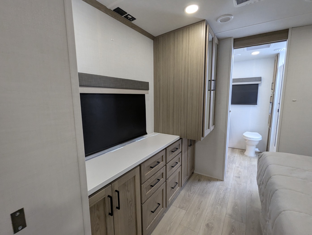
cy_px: 118
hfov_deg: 94.4
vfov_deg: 78.2
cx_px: 156
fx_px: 144
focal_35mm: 16
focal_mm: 2.35
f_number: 2.2
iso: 244
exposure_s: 1/125
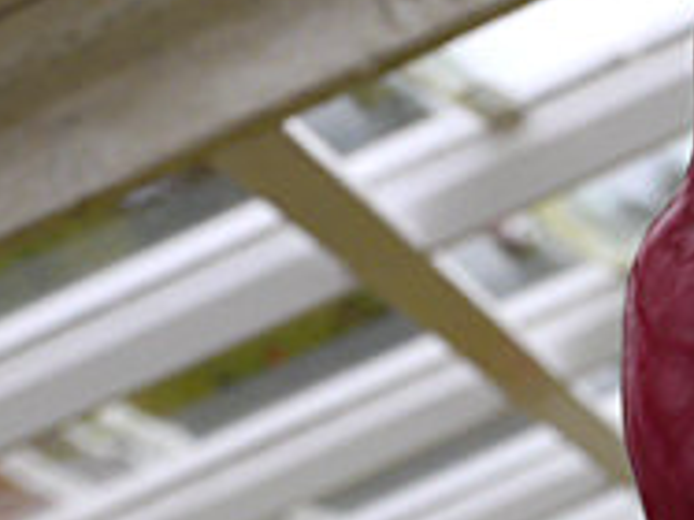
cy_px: 399
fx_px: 2144
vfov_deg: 13.8
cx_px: 891
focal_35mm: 107
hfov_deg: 17.3
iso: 160
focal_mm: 20
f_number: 6.3
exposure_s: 1/320
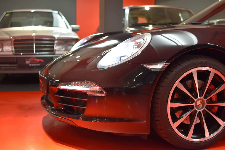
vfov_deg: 25.8
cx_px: 112
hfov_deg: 37.8
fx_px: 328
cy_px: 75
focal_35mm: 52
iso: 800
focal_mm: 35
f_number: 2.2
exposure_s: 1/60
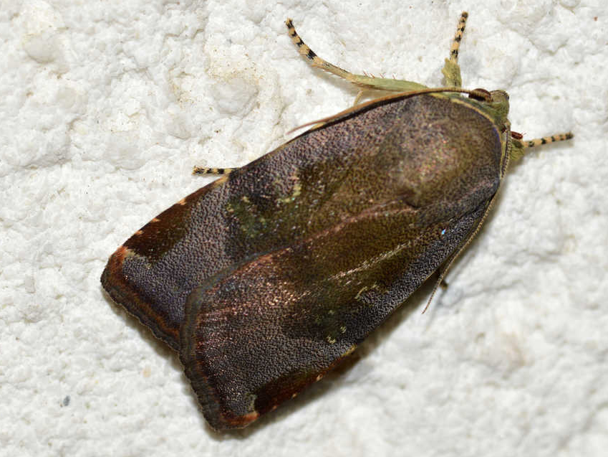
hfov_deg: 12.1
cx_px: 317
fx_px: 2863
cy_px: 228
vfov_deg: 9.1
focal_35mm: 163
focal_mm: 100
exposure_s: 1/200
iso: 100
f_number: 18
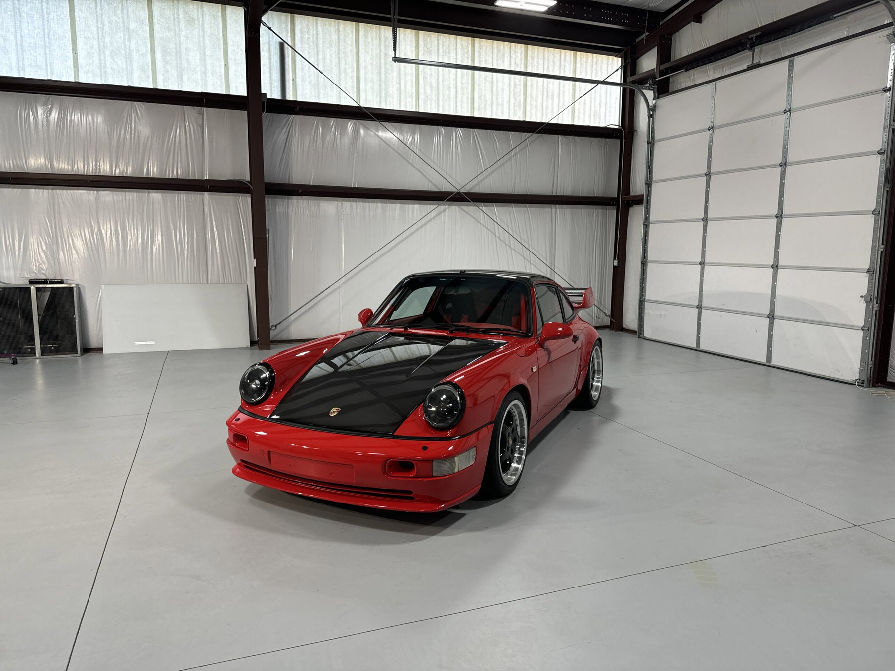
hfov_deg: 71.6
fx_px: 621
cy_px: 336
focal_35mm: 24
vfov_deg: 56.8
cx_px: 448
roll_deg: -1.4
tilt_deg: -8.2
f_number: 1.78
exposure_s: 1/120
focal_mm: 6.86
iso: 100
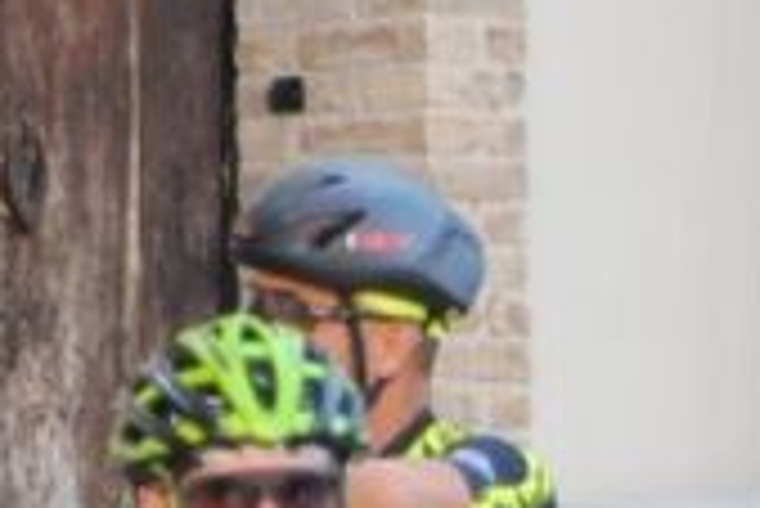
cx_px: 1070
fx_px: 15001
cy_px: 1149
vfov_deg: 1.9
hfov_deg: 2.9
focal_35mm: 710
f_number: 5.6
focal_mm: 100
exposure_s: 1/125
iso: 400
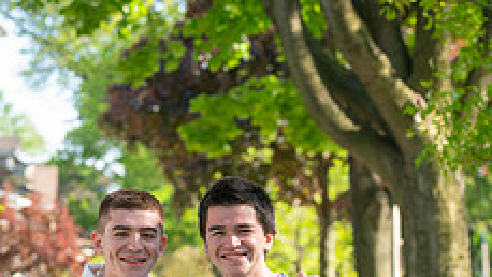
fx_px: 2414
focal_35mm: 185
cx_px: 192
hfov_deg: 11.6
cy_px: 412
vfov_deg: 6.5
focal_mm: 90
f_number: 4
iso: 250
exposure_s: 1/200
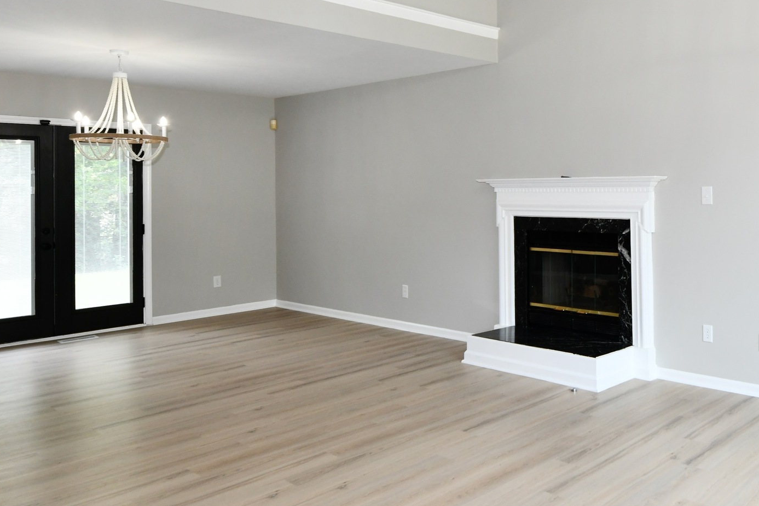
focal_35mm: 31
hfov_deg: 56.6
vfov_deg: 42.1
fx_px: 654
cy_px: 194
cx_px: 588
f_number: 6.3
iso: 640
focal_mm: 14
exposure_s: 1/80
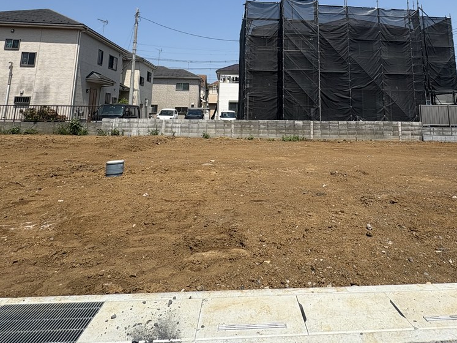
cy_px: 59
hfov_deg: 71.0
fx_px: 317
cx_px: 269
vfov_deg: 52.4
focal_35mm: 24
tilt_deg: +10.1
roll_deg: +0.3
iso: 50
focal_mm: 2.22
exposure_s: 1/1832
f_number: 2.2
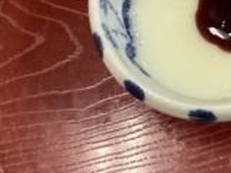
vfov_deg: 20.0
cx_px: 224
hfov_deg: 25.5
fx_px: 487
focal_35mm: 73
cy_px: 44
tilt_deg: -75.7
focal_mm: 3.3
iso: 320
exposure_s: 1/60
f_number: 2.4
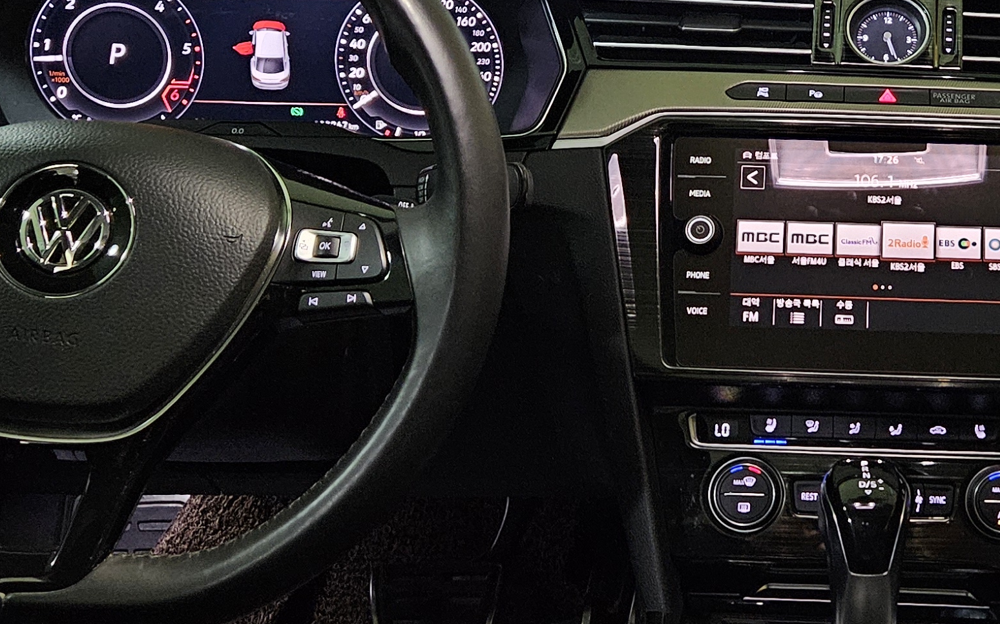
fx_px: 1717
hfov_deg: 31.4
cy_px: 168
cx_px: 845
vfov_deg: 20.5
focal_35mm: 63
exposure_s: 1/25.2
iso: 800
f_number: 1.8
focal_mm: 5.4
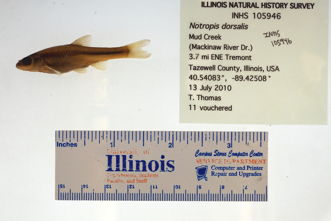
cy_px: 101
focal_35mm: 67
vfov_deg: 20.3
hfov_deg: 30.1
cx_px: 163
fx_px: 616
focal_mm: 60
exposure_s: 1/200
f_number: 10
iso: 100
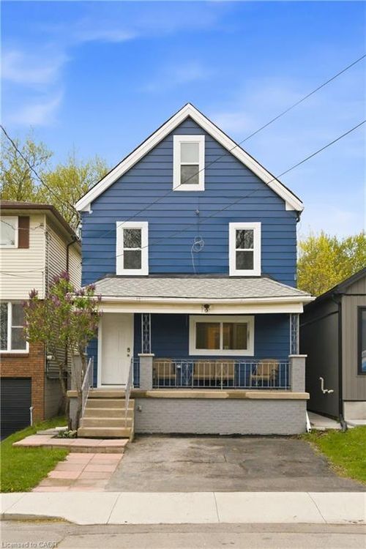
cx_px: 183
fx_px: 534
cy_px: 274
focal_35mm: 35
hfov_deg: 37.9
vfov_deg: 54.4
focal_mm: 35
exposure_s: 1/125
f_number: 9
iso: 1000
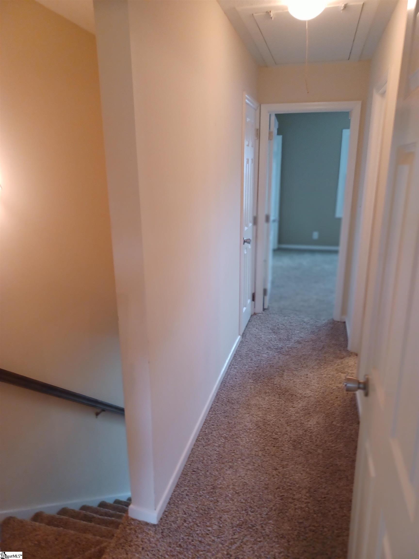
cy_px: 280
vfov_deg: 69.4
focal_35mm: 25
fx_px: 403
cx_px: 210
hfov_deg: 54.9
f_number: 1.8
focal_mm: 4.6
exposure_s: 1/25
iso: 500
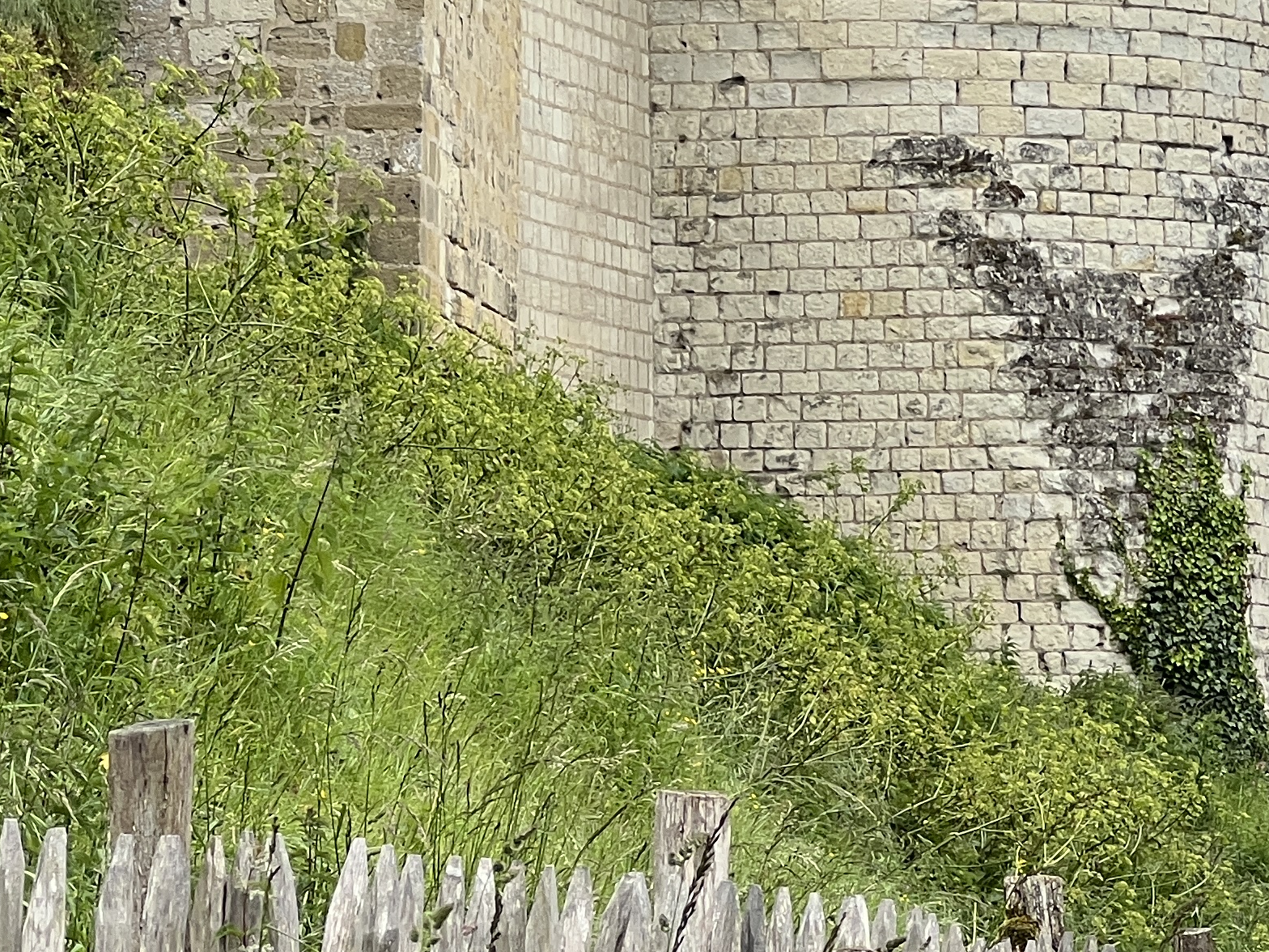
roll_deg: -0.1
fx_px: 7259
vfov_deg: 7.5
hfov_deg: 10.0
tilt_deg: +2.3
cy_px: 239
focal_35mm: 198
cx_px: 914
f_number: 2.8
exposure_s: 1/528
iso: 32
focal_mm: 9
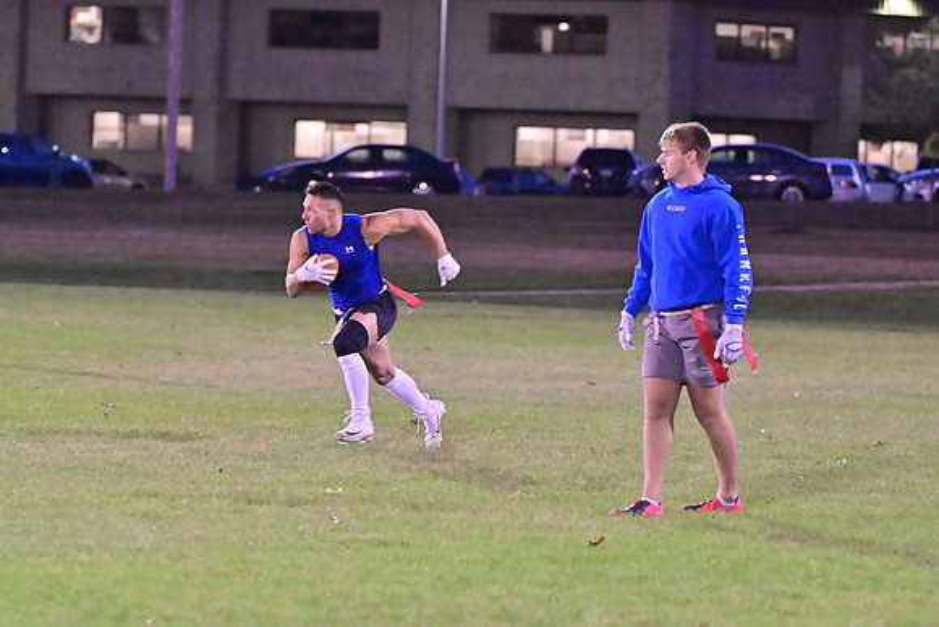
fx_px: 5661
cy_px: 314
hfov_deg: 9.5
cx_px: 470
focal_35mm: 217
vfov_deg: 6.3
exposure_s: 1/320
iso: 6400
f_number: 4
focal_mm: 145
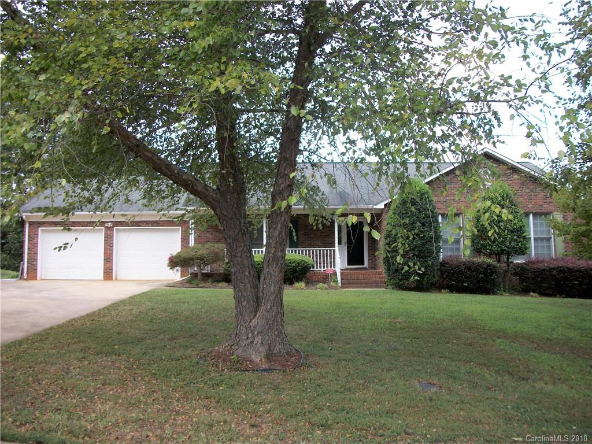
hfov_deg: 56.8
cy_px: 222
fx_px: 547
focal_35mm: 32
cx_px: 296
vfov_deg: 44.2
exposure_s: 1/400
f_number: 2.9
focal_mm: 5.7
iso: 80
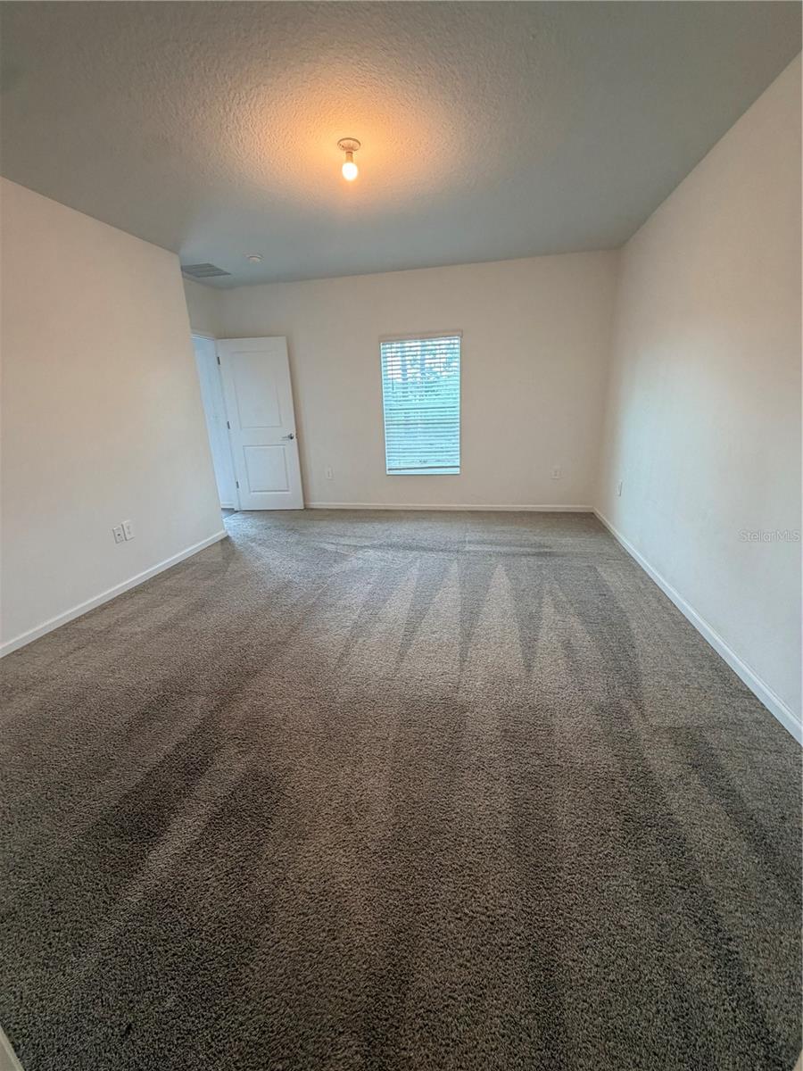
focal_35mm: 14
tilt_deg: -18.1
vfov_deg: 102.1
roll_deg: +1.8
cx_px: 402
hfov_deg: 85.7
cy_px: 536
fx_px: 433
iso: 200
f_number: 2.2
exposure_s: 1/60
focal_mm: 2.22
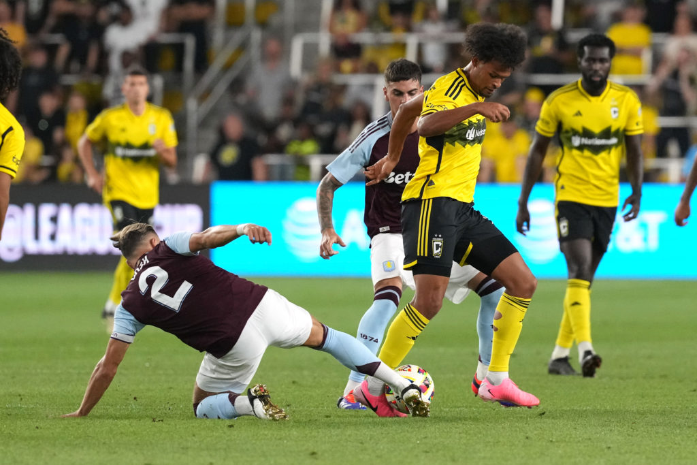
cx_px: 348
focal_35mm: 300
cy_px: 232
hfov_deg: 6.9
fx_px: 5809
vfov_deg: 4.6
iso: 4000
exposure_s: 1/1600
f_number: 3.5
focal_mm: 300
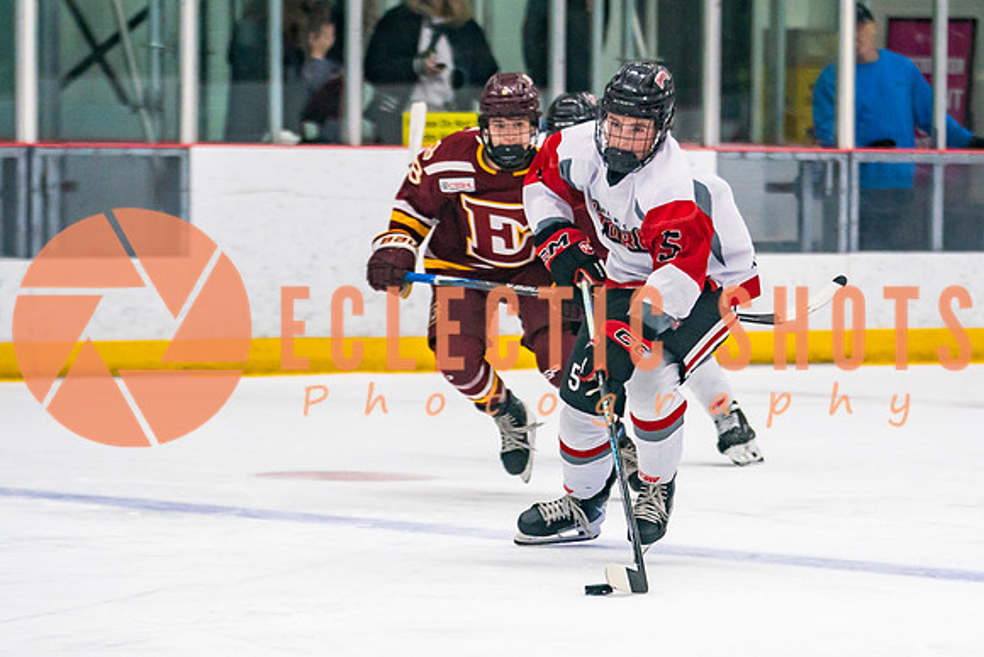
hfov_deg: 7.5
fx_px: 7537
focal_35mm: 276
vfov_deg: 5.0
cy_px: 356
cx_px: 657
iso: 1600
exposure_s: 1/640
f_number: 2.8
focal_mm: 140
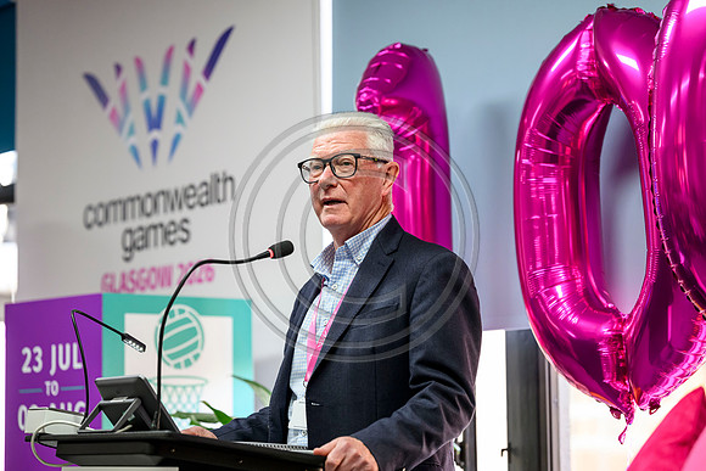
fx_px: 2256
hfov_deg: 17.8
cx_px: 353
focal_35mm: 115
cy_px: 236
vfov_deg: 11.9
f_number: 3.2
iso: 4000
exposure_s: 1/500
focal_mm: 115
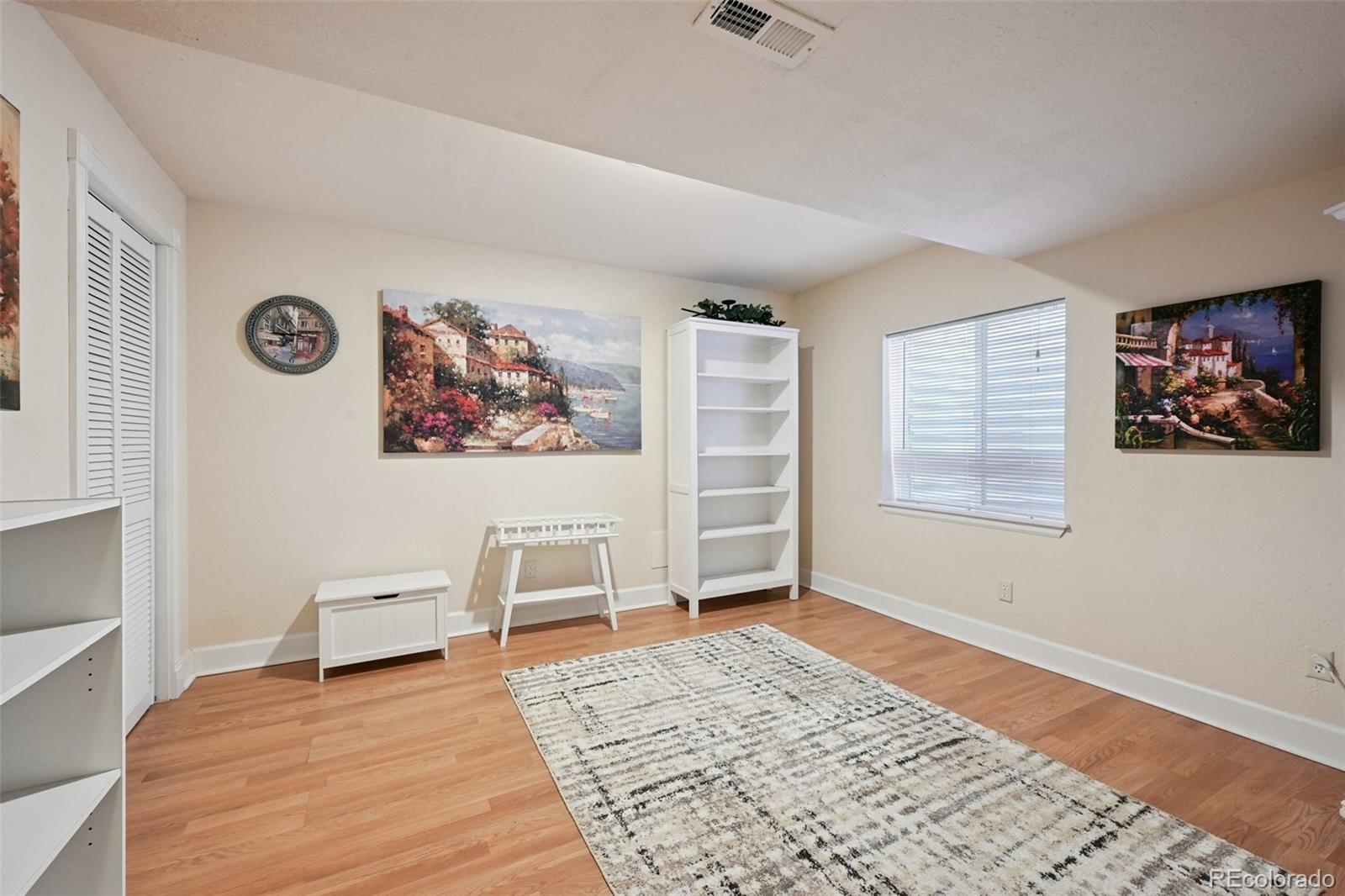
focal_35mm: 15
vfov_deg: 77.3
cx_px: 672
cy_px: 448
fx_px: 560
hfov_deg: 100.4
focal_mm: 15
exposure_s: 1/1.25
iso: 400
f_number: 10
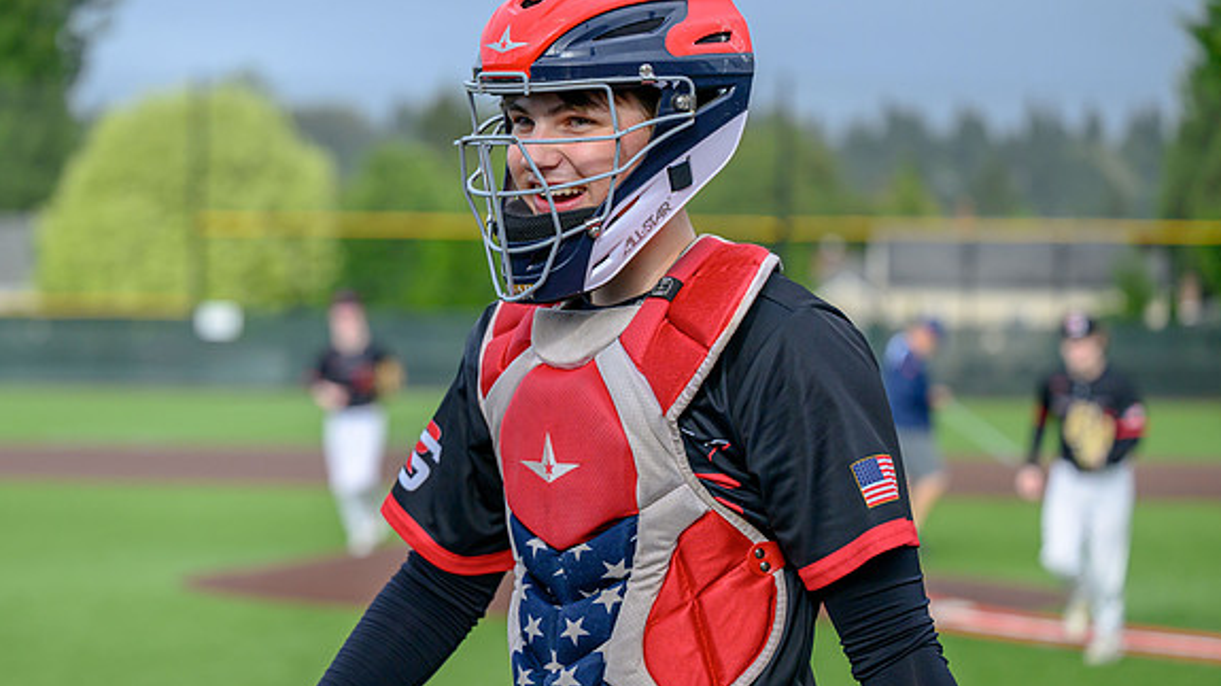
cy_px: 366
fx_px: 3463
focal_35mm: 107
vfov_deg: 11.3
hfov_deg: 19.9
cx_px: 438
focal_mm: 79
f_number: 2.8
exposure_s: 1/2000
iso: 500
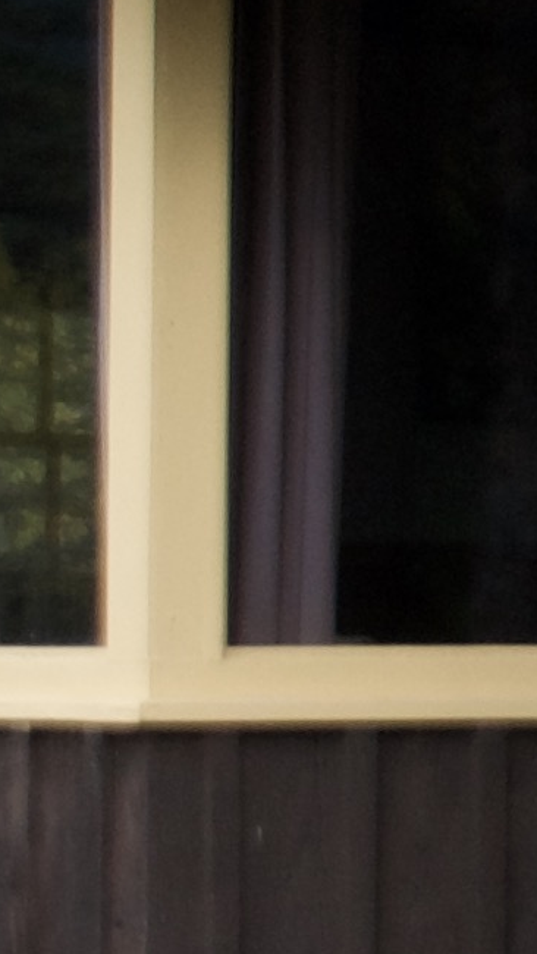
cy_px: 148
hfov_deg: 3.6
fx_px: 8119
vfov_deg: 6.7
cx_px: 1941
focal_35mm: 321
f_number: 4
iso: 500
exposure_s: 1/250
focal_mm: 27
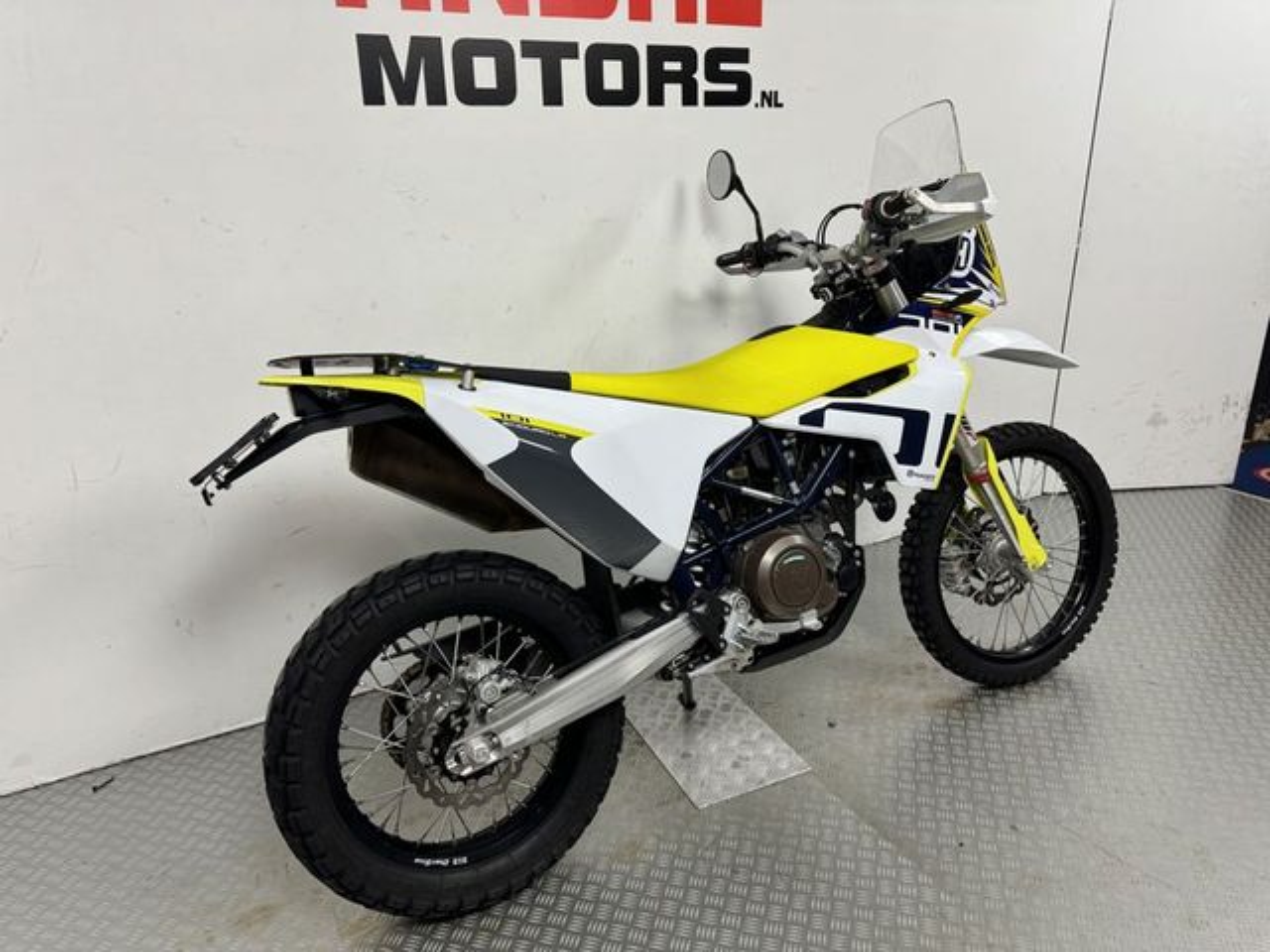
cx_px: 635
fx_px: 881
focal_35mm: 24
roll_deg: +2.3
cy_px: 476
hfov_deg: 71.6
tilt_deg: -19.6
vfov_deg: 56.8
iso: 160
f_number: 1.78
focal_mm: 6.86
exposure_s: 1/100
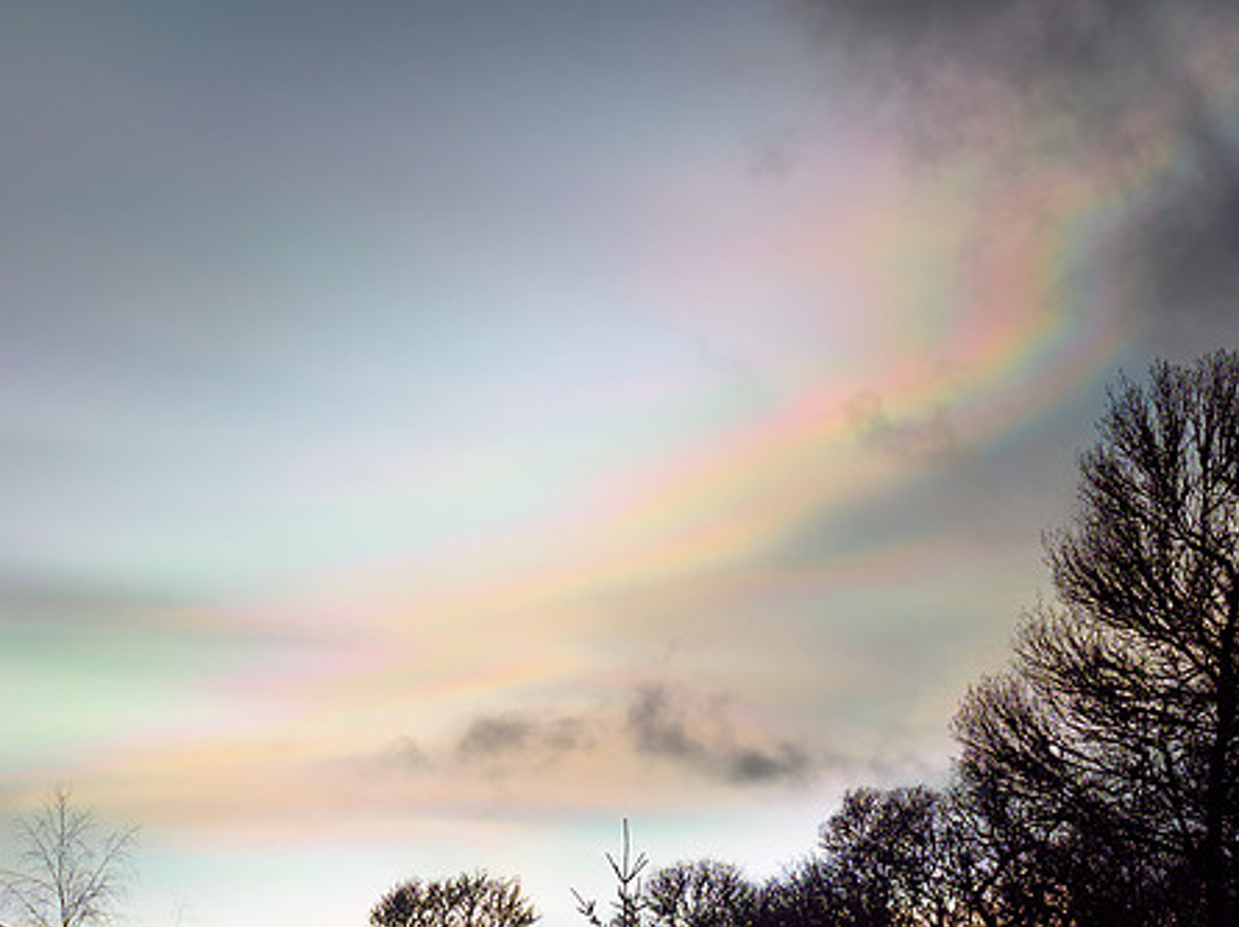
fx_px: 3362
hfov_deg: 20.7
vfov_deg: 15.6
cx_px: 945
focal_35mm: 94
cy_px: 253
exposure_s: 1/250
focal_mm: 29
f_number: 5.6
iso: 200
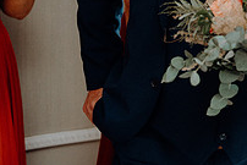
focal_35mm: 149
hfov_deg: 13.3
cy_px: -42
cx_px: 328
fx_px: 1023
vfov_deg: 9.1
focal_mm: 52
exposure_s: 1/200
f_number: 3.5
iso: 1600
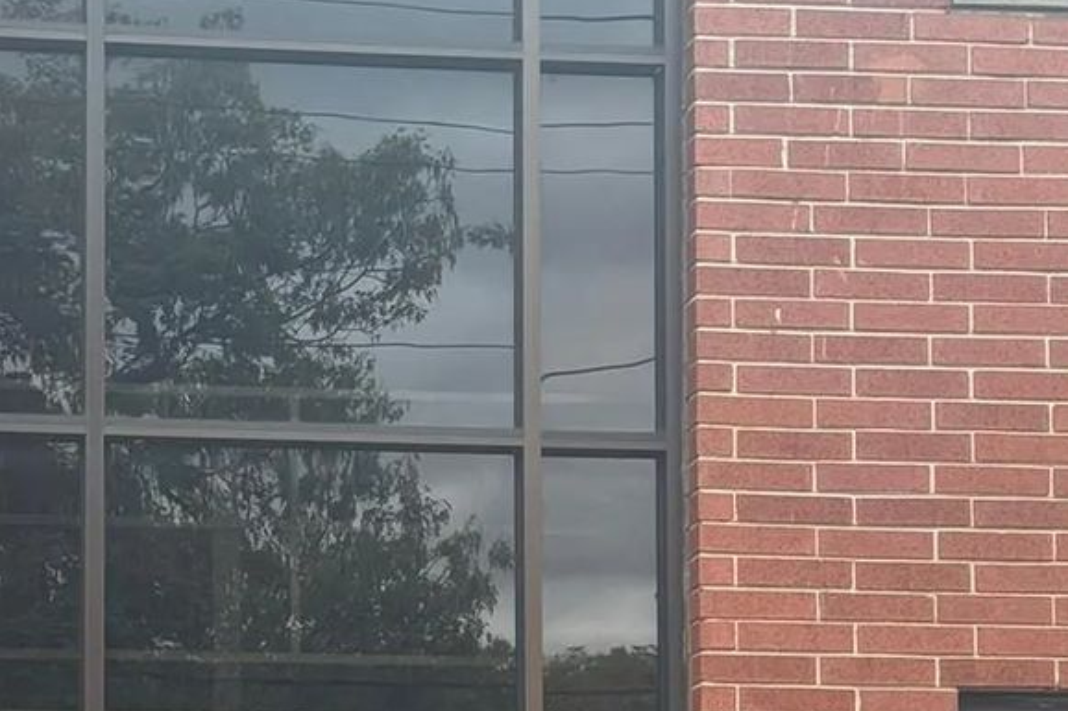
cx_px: 205
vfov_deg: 11.4
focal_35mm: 118
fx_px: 3499
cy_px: 854
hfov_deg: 17.2
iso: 64
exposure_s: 1/900
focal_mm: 6.76
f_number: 1.78
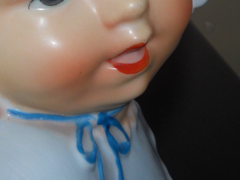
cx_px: 107
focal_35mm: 122
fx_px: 846
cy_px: 11
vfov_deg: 12.0
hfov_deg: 16.1
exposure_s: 1/25
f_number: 8.8
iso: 80
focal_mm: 5.8
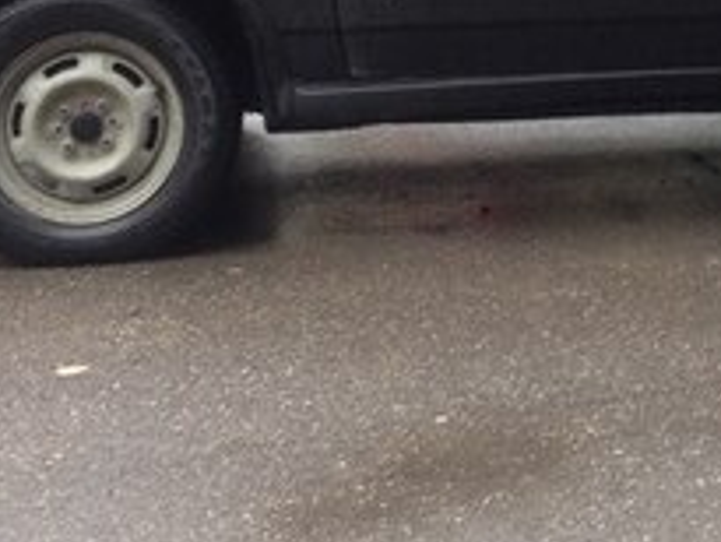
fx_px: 2209
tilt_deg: -2.0
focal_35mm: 106
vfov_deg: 13.3
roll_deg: -1.0
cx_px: 753
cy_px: -216
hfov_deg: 18.0
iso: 50
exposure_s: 1/30
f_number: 2.4
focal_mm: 4.12
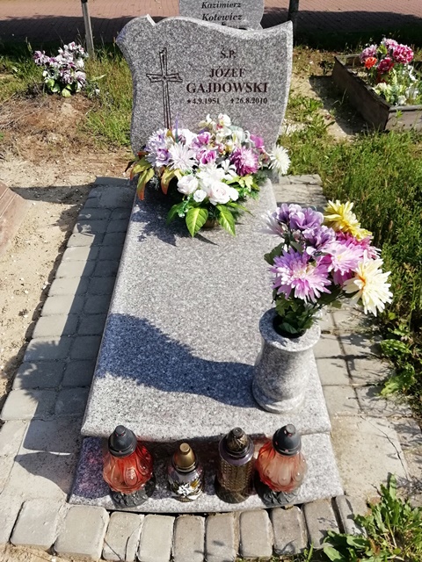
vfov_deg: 67.3
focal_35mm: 26
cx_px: 211
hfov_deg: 53.1
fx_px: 423
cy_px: 281
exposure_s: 1/1129
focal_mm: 3.21
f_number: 2.2
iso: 50
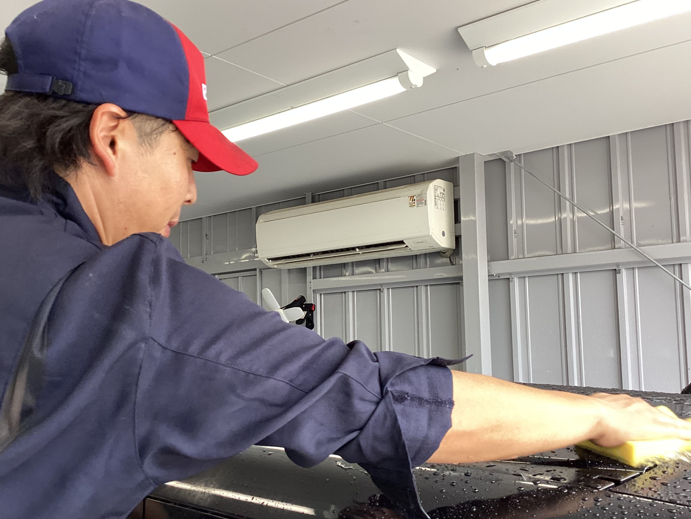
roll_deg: +1.1
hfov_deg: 51.4
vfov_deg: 39.6
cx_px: 336
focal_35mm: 36
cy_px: 282
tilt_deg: +3.7
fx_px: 719
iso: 80
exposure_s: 1/120
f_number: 2.4
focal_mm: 3.3
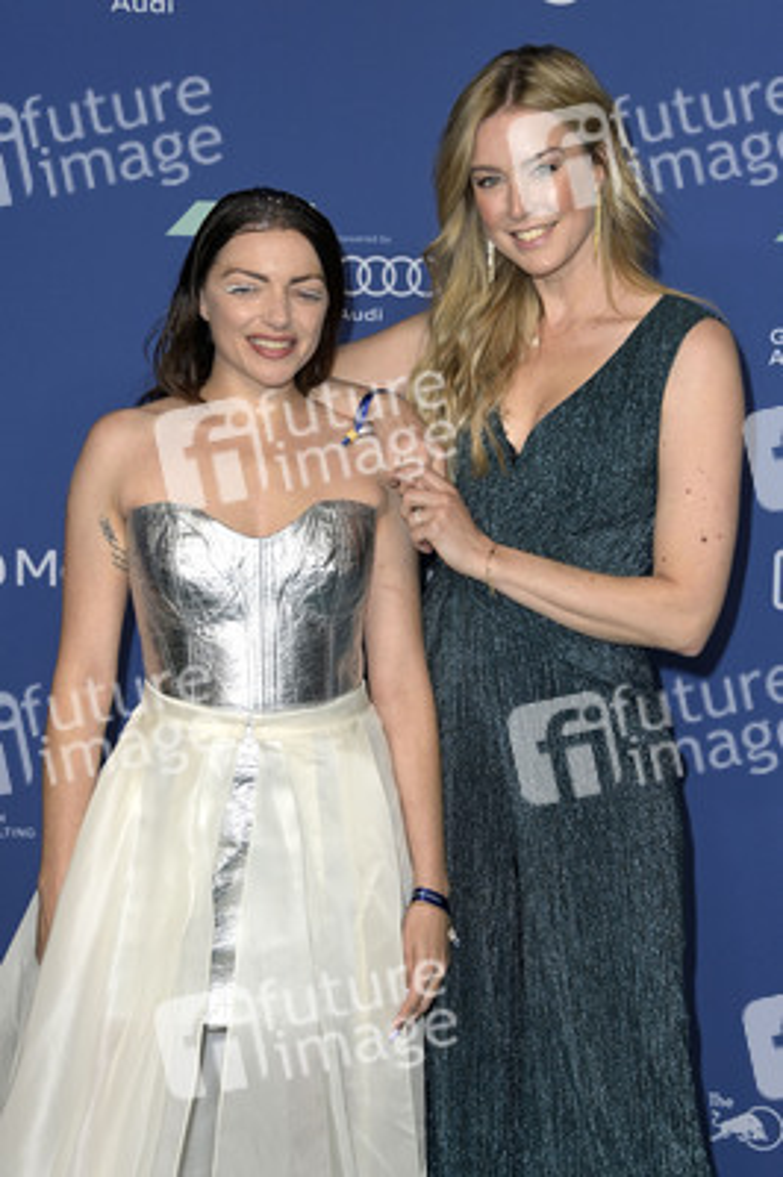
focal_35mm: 78
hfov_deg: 17.5
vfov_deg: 26.0
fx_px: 2549
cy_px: 588
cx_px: 392
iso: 800
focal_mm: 78
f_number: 5.6
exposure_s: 1/250
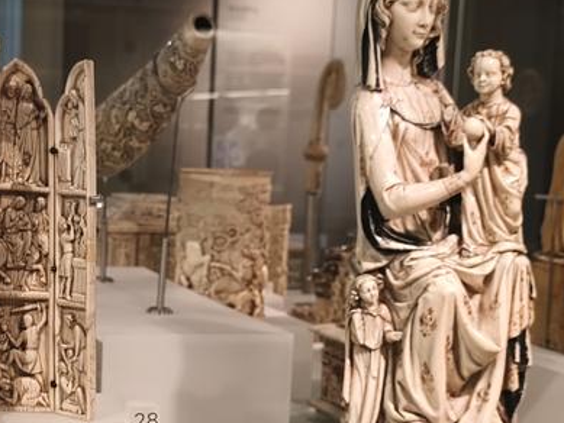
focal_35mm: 72
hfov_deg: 26.8
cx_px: 171
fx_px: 1173
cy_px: 348
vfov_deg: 20.2
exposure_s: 1/33.3
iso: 800
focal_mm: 6.14
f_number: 1.65
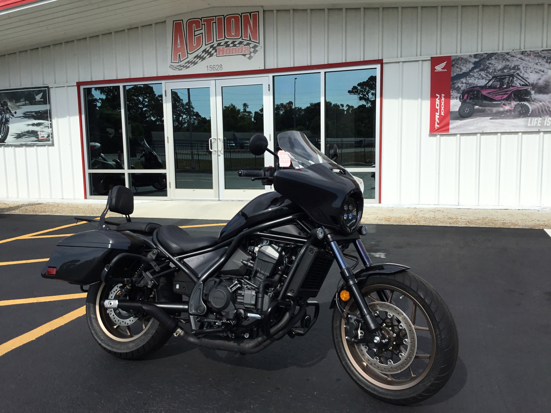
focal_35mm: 31
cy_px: 206
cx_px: 276
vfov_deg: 45.4
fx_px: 493
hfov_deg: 58.4
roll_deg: +0.8
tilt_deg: -5.0
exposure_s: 1/1664
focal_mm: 3.3
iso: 25
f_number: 2.4
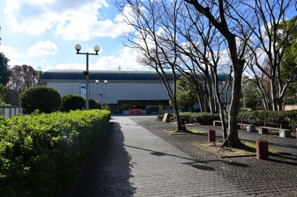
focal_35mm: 24
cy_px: 98
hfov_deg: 73.8
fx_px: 198
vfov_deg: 53.0
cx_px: 148
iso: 100
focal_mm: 24
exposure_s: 1/200
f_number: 9
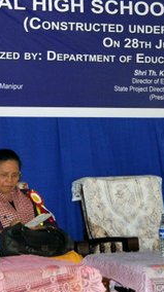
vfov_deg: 16.7
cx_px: -2
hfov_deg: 9.3
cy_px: 111
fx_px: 997
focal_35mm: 128
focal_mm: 29
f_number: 4
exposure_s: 1/60
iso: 800
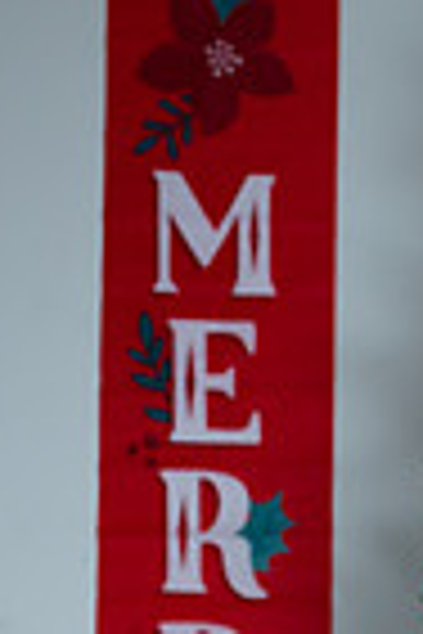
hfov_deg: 11.7
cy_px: 926
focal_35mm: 112
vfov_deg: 16.7
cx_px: 644
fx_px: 1974
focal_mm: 35
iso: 100
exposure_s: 1/800
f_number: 5
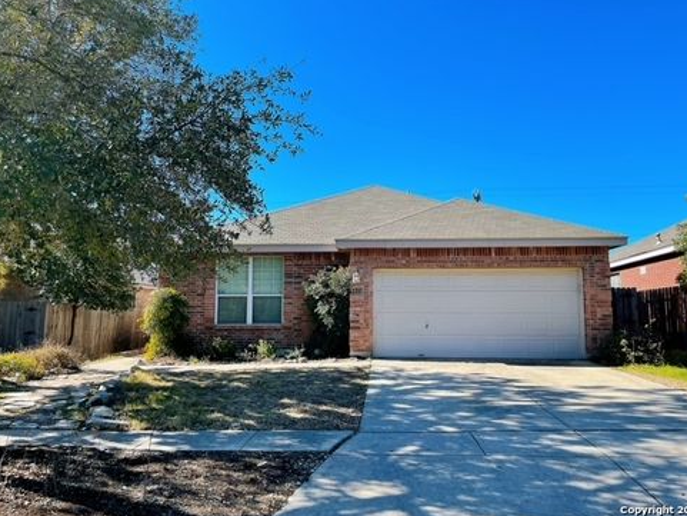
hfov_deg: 65.3
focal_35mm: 27
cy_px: 261
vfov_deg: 51.4
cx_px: 350
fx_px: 536
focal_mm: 5.1
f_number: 1.6
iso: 32
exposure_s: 1/1767
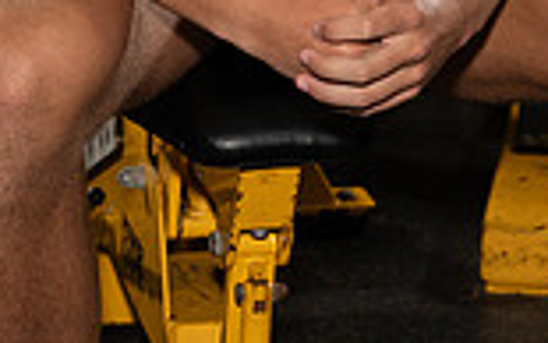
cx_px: 368
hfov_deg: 10.1
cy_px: -400
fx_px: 3093
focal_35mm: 207
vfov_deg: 6.1
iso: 400
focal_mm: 70
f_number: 8
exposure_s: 1/250
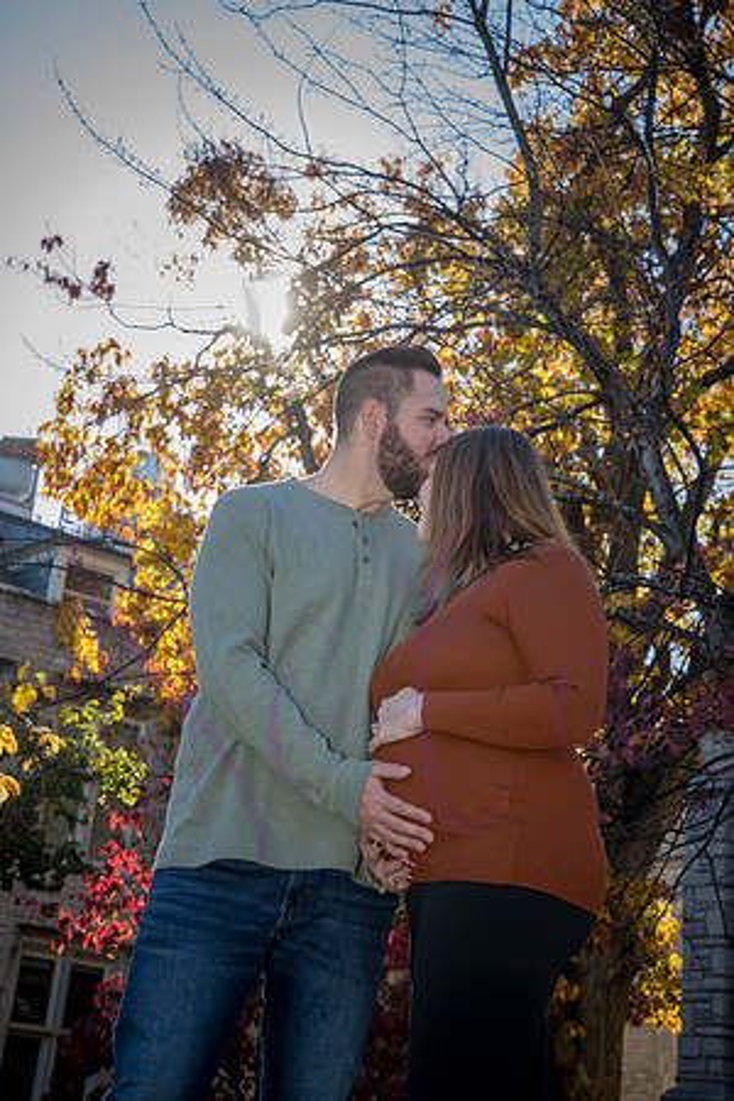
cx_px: 367
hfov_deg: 19.5
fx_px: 2141
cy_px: 550
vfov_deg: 28.8
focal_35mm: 70
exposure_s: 1/160
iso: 640
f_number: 10
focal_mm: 70
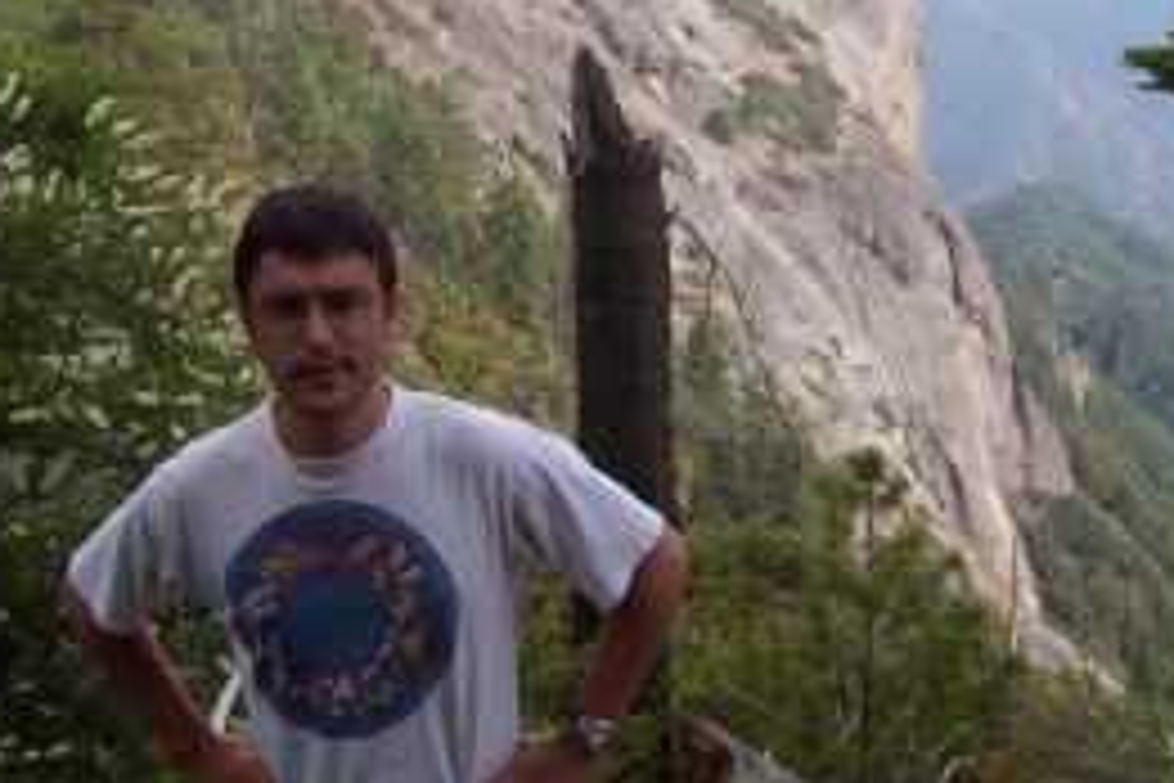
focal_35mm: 59
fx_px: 1924
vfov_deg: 22.7
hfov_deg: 33.9
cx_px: 612
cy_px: 176
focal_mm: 5.6
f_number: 2.8
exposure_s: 1/350
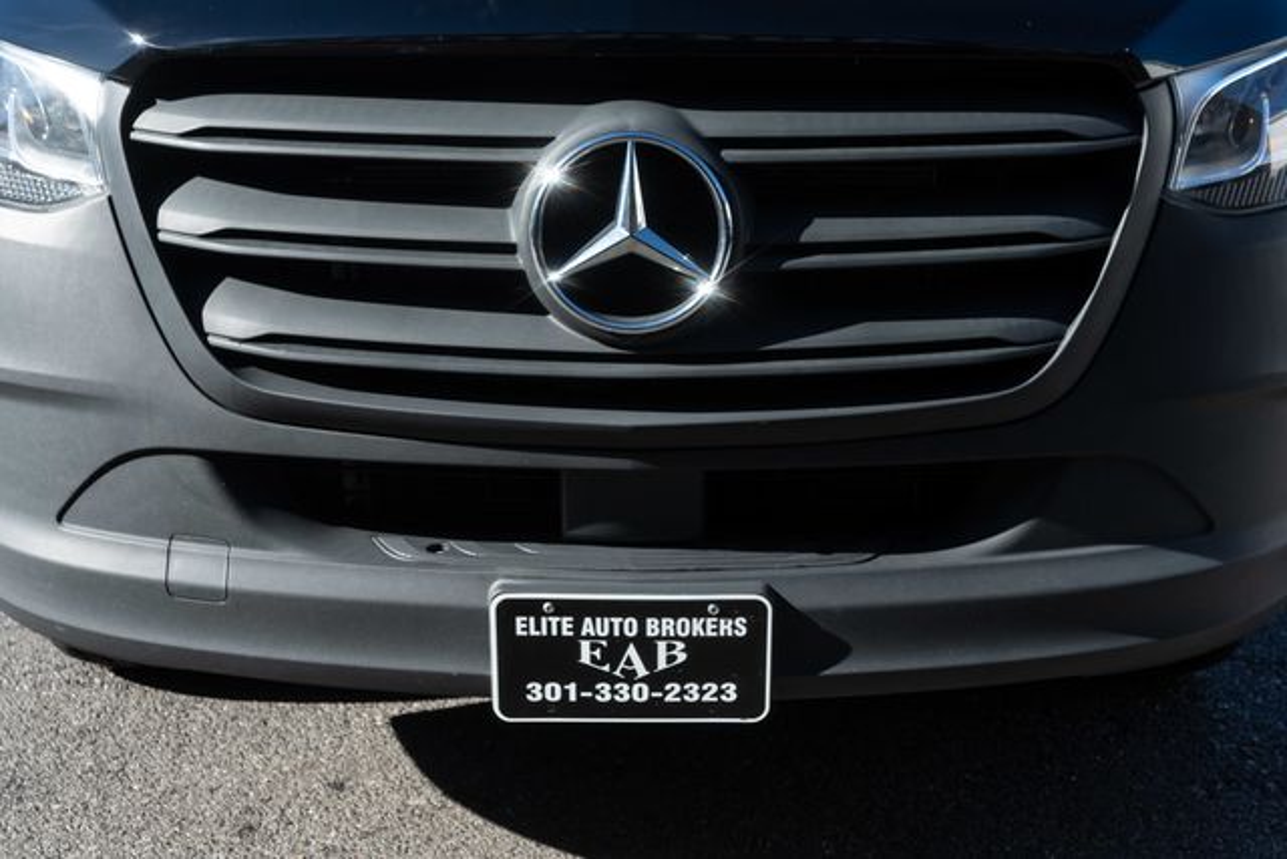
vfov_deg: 31.9
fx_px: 1502
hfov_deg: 46.4
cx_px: 644
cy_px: 430
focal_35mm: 42
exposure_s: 1/640
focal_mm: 28
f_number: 5
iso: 160
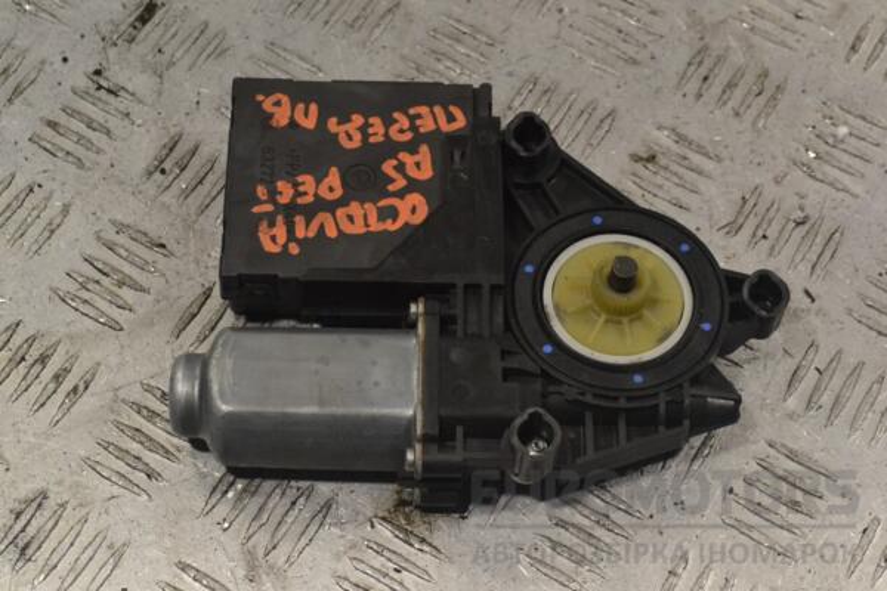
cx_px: 444
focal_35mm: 75
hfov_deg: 27.0
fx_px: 1848
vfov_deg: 18.2
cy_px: 296
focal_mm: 50
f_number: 10
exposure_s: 1/400
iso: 3200
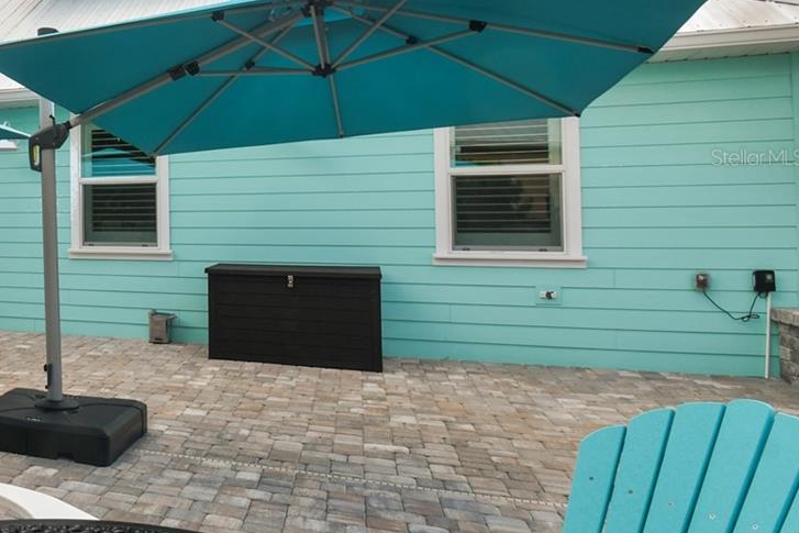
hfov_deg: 44.4
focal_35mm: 33
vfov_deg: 39.3
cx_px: -70
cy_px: 157
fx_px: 733
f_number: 7.1
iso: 100
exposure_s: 1/80
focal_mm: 10
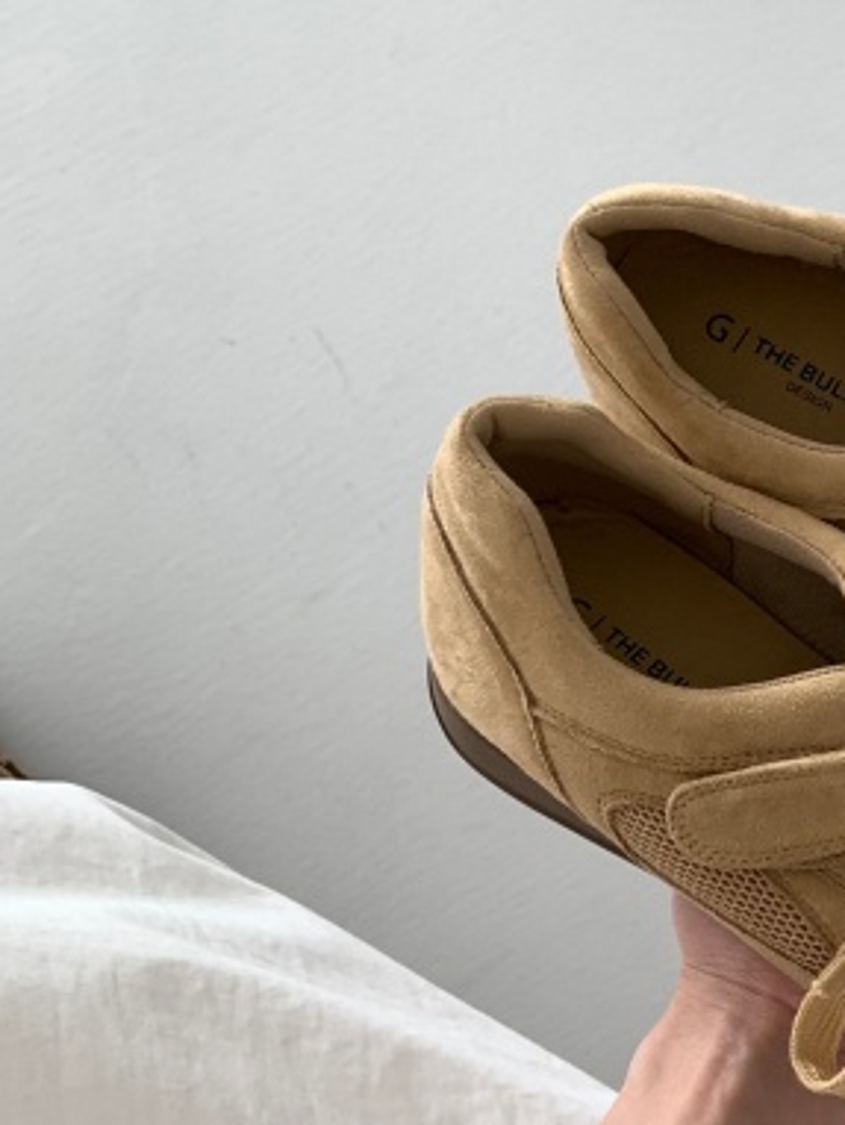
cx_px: 1028
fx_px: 2211
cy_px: 780
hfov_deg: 20.2
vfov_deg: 28.3
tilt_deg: -80.1
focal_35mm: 68
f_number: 1.8
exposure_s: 1/73
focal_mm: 4.25
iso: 100
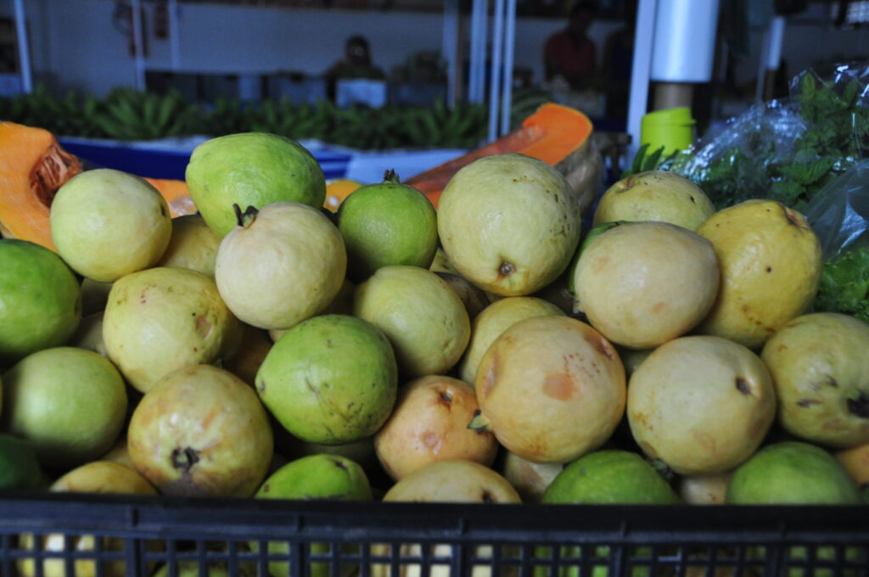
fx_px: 1013
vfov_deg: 31.8
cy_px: 288
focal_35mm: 42
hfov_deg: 46.5
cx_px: 434
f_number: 5.6
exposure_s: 1/60
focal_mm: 28
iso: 800
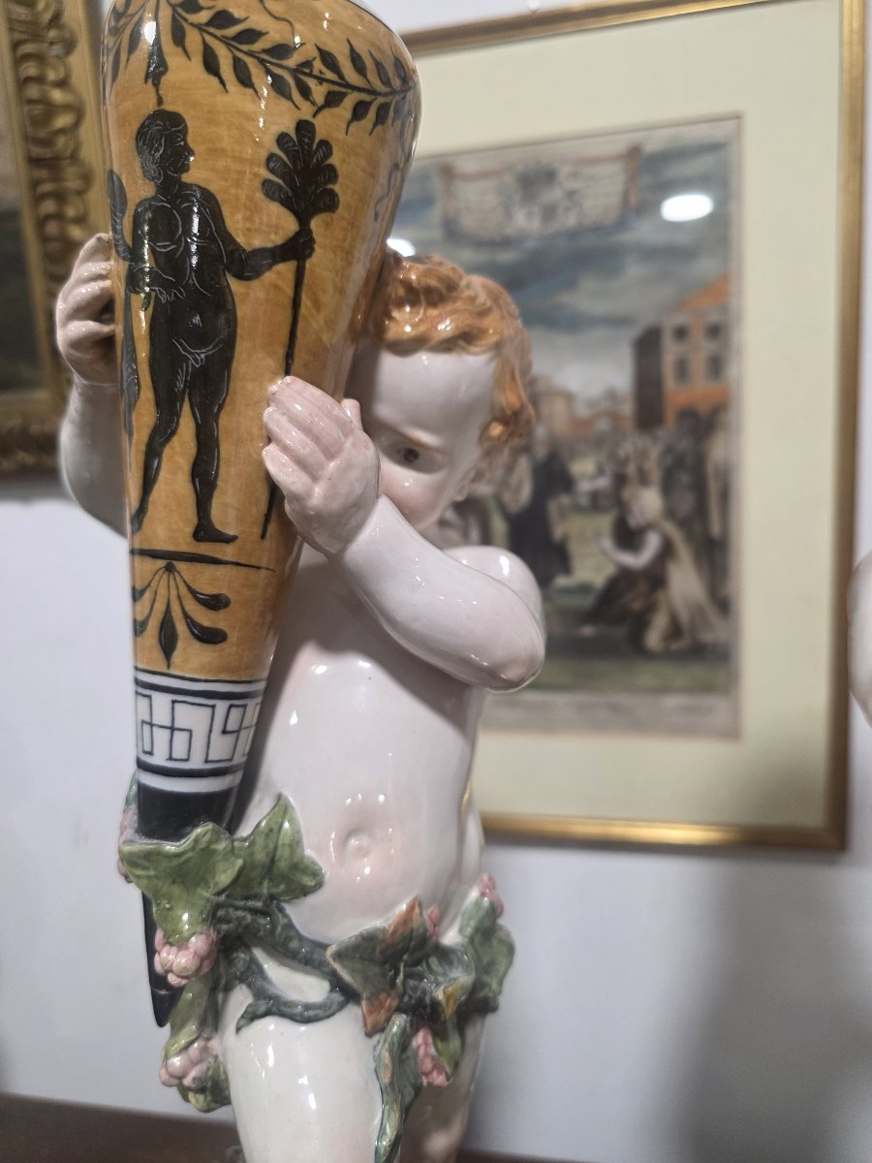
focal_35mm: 23
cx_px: 436
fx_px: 773
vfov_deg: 73.9
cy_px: 582
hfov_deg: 58.9
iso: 250
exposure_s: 1/100
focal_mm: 6.3
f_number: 1.7
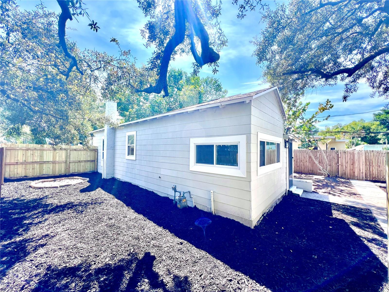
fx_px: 146
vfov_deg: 89.9
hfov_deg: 106.2
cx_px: 194
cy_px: 146
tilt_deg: +1.3
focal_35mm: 13
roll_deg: -0.5
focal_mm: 1.57
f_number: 1.8
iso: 32
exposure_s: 1/436
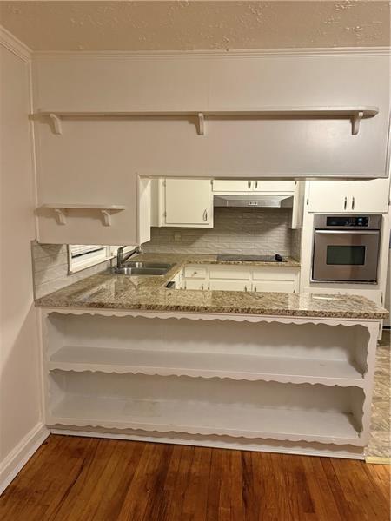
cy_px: 260
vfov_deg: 71.6
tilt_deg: -7.0
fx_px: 361
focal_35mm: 24
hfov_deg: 56.8
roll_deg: -2.1
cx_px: 196
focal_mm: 6.76
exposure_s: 1/60
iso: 640
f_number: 1.78
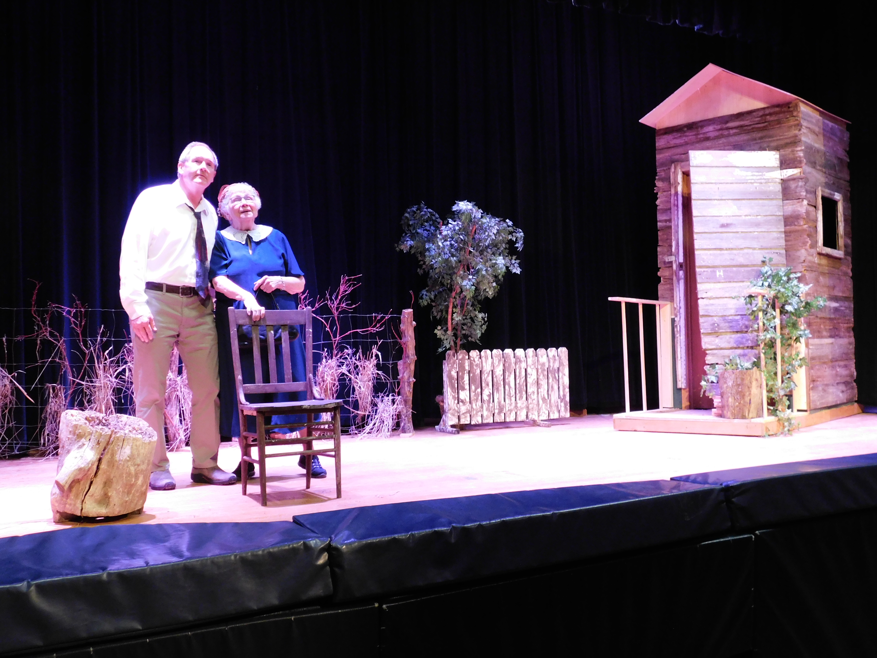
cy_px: 329
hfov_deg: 51.4
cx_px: 438
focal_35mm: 36
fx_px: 912
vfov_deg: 39.7
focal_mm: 6.3
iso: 400
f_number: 3.5
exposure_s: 1/13
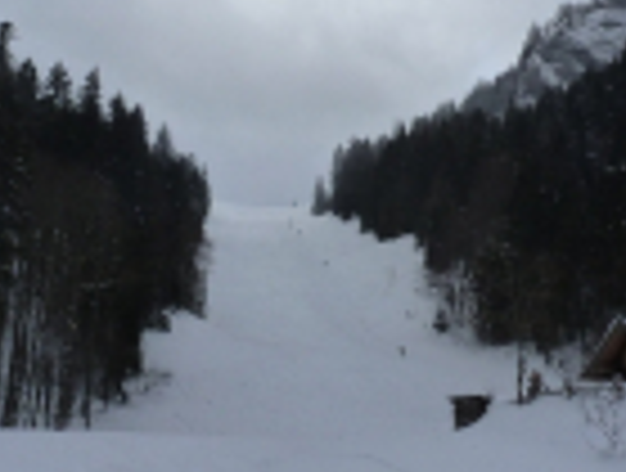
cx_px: 266
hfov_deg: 31.1
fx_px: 1124
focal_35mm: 62
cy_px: 85
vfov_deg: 23.4
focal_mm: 4.3
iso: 160
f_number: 5.6
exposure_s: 1/400
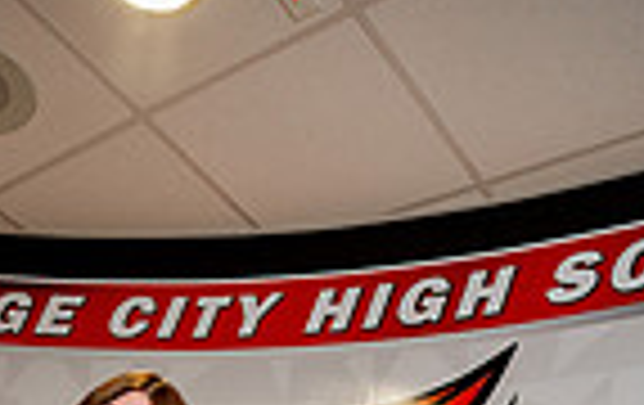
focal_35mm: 64
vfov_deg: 14.7
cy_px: 922
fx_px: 1125
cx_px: 45
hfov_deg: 30.3
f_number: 4
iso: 400
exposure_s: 1/250
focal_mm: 20
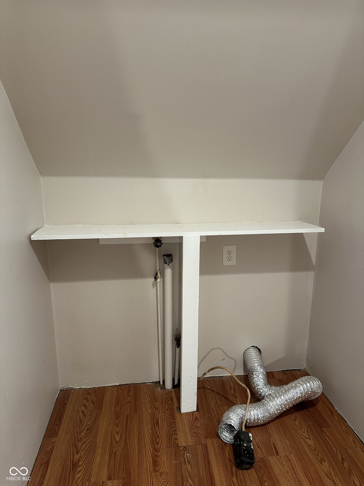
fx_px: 336
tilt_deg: -12.7
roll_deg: -0.5
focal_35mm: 24
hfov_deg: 56.8
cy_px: 243
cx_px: 182
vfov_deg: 71.6
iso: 320
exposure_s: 1/60
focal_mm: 6.86
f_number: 1.78
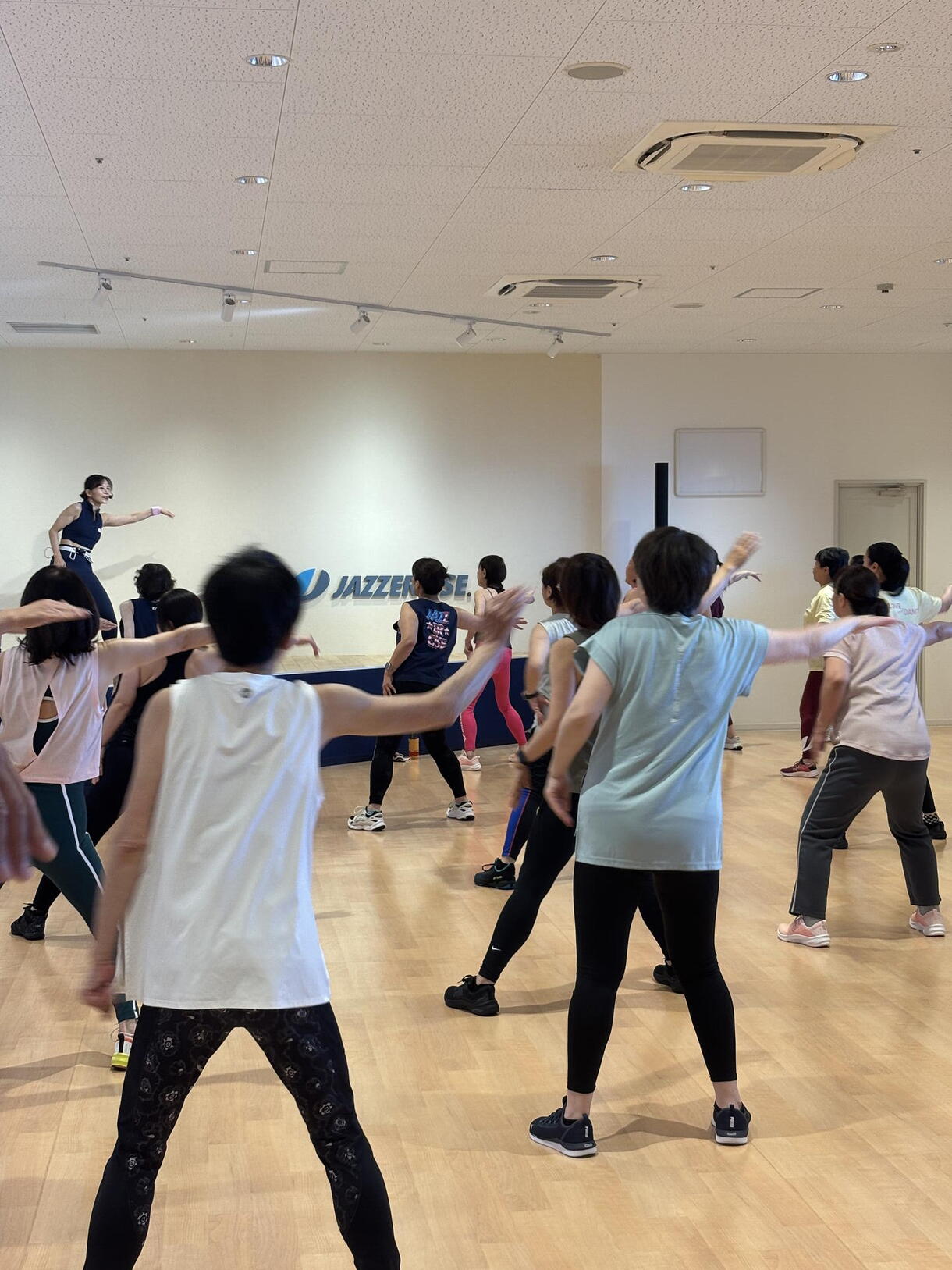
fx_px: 1907
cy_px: 635
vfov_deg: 36.8
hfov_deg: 28.0
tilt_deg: -2.2
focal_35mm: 52
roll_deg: -0.7
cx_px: 476
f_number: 1.6
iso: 32
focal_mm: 5.96
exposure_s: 1/60
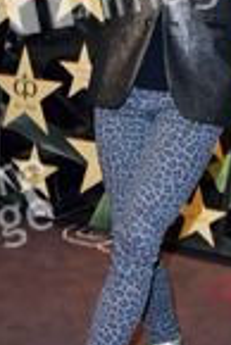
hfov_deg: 15.4
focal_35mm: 88
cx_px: 191
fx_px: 845
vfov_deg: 22.9
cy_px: 98
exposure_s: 1/100
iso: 2000
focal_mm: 32
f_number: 6.3
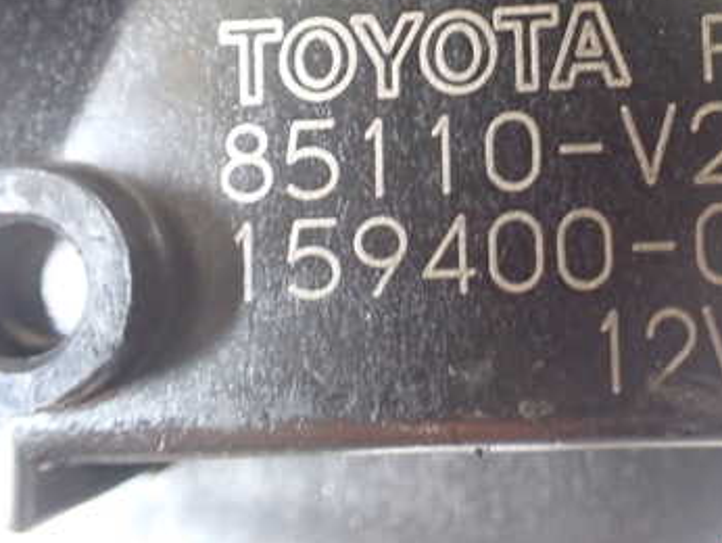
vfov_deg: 27.6
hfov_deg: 35.6
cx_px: 574
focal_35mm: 52
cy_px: 119
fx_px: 1085
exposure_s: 1/40
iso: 800
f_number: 2.3
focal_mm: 5.4
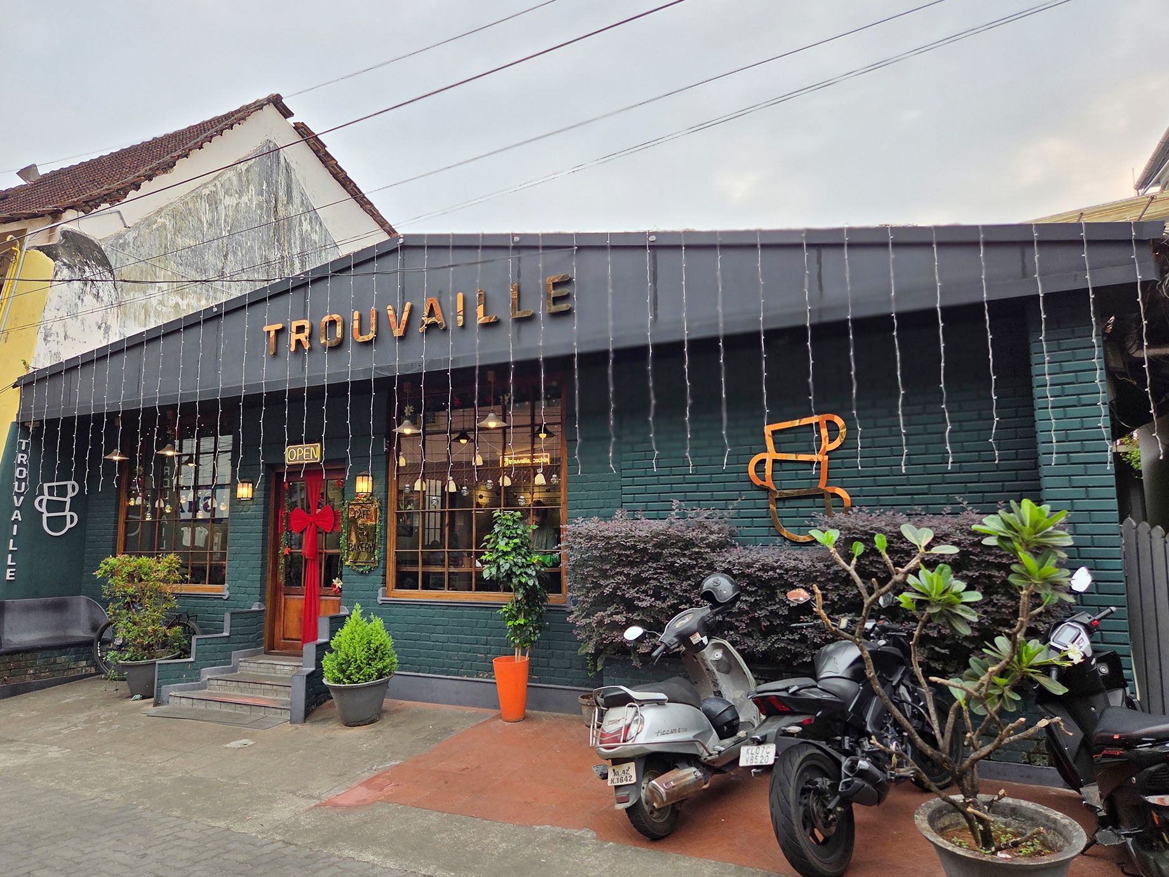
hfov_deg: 69.3
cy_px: 431
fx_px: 844
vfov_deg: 54.9
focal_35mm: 25
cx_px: 544
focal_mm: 5.4
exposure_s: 1/1879
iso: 80
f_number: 1.8
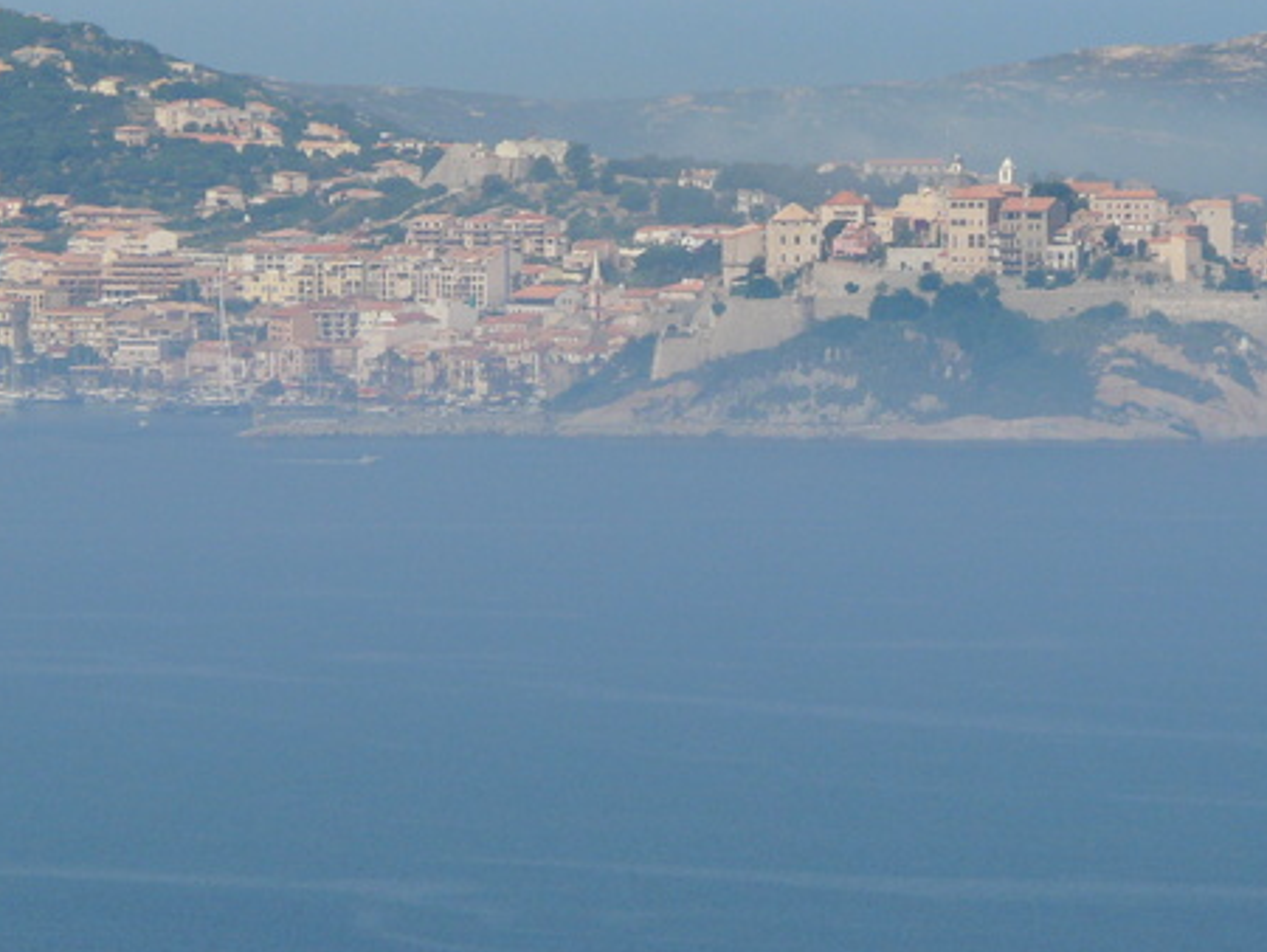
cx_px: 904
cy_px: 394
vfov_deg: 2.9
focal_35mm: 517
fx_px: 18933
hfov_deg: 3.8
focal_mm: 48.2
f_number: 6.3
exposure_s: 1/500
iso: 100
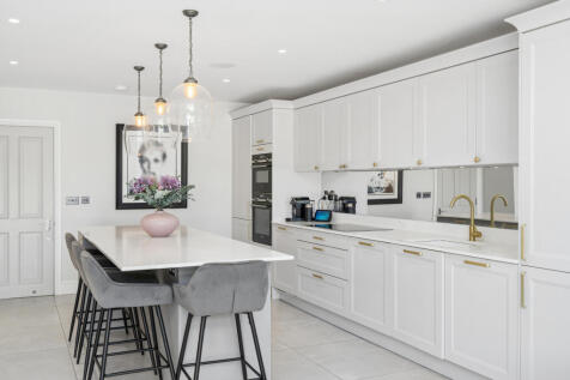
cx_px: 285
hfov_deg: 55.8
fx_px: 538
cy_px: 190
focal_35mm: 34
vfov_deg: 38.9
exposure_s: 1/15
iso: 125
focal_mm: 34
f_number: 5.6
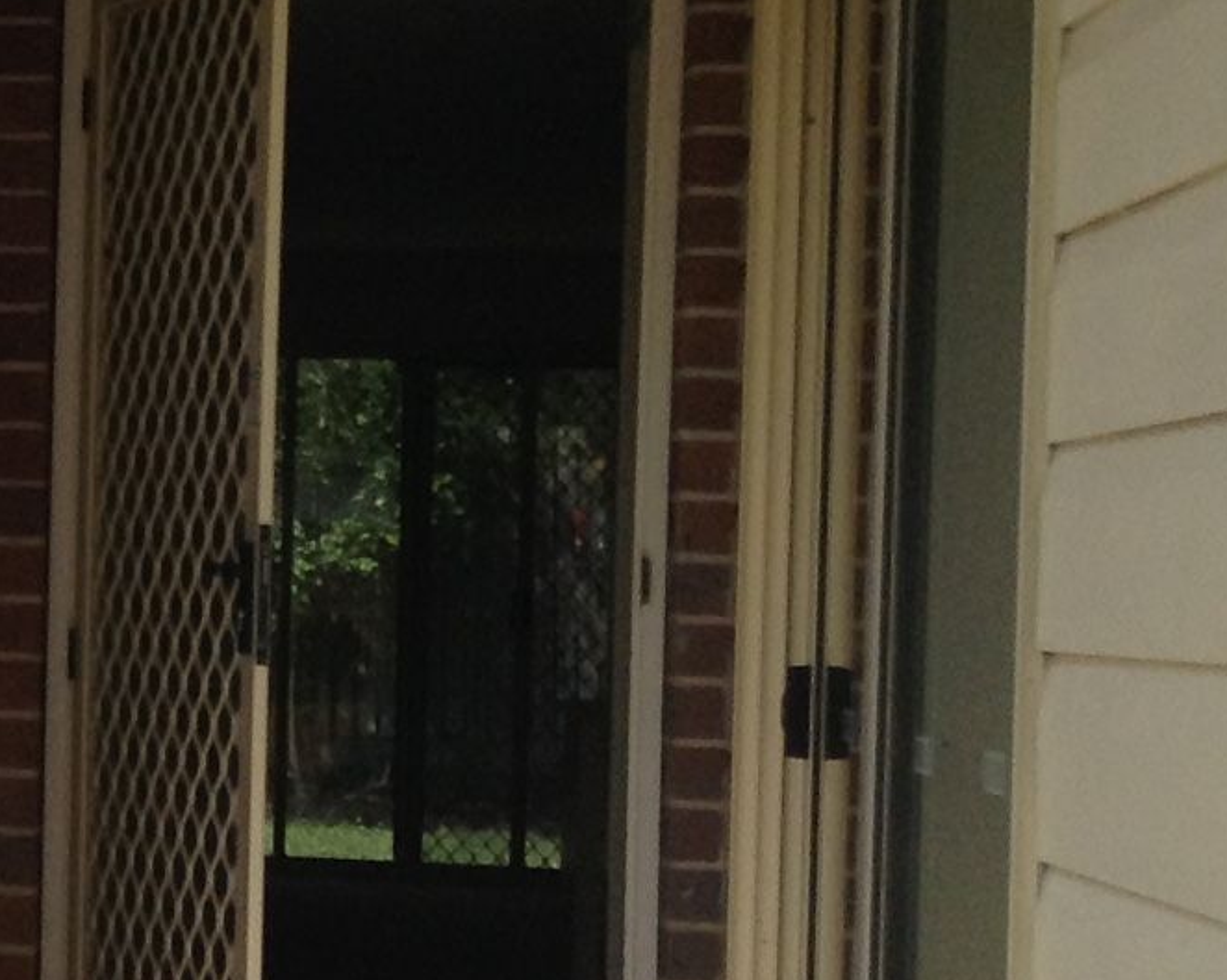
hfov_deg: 13.8
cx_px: -927
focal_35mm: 126
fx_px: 4574
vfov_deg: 12.2
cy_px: 632
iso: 25
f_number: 2.4
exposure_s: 1/935
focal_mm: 3.3
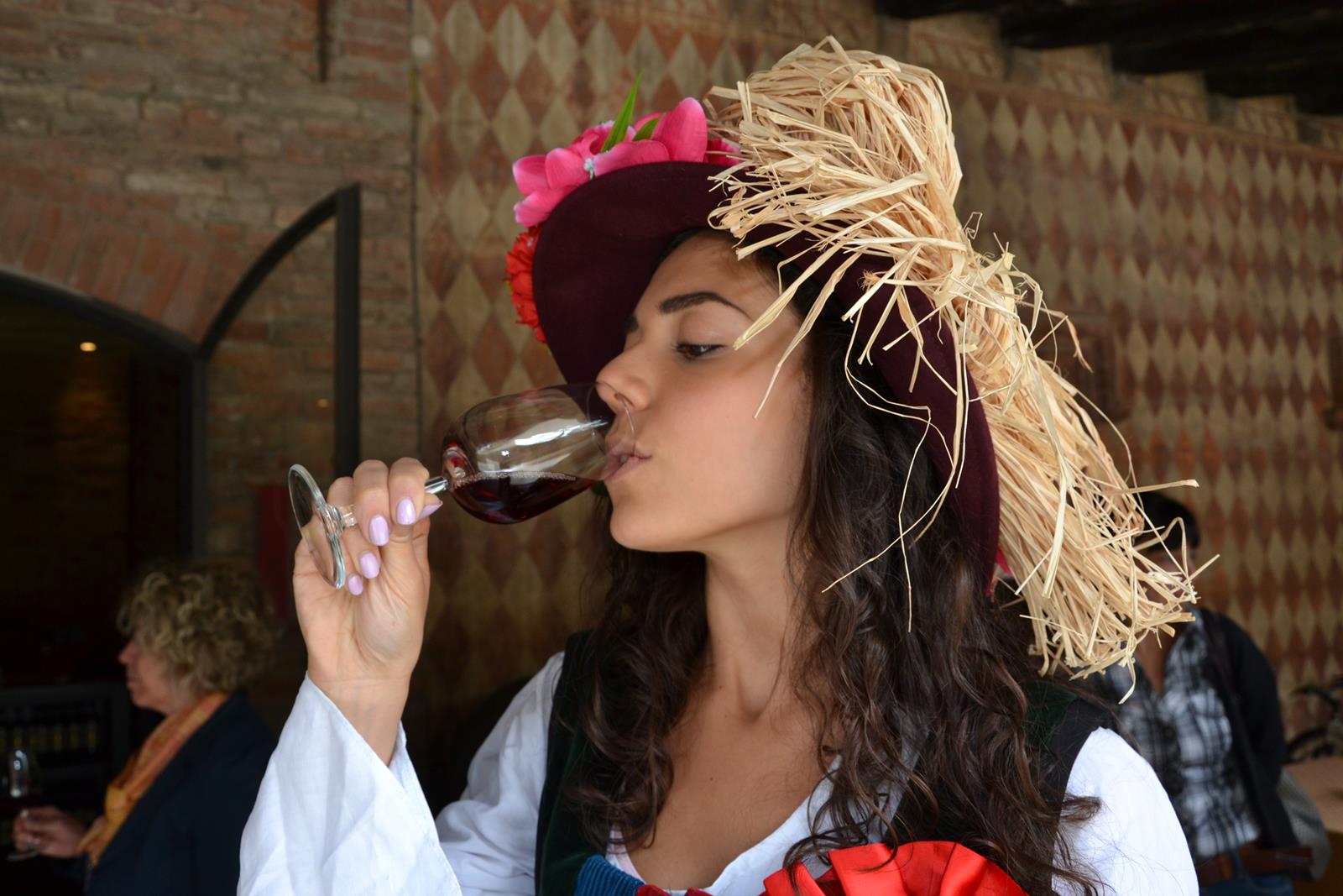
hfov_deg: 59.5
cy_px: 448
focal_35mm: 32
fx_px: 1175
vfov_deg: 41.7
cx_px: 672
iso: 320
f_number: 5.6
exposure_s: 1/125
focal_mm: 21
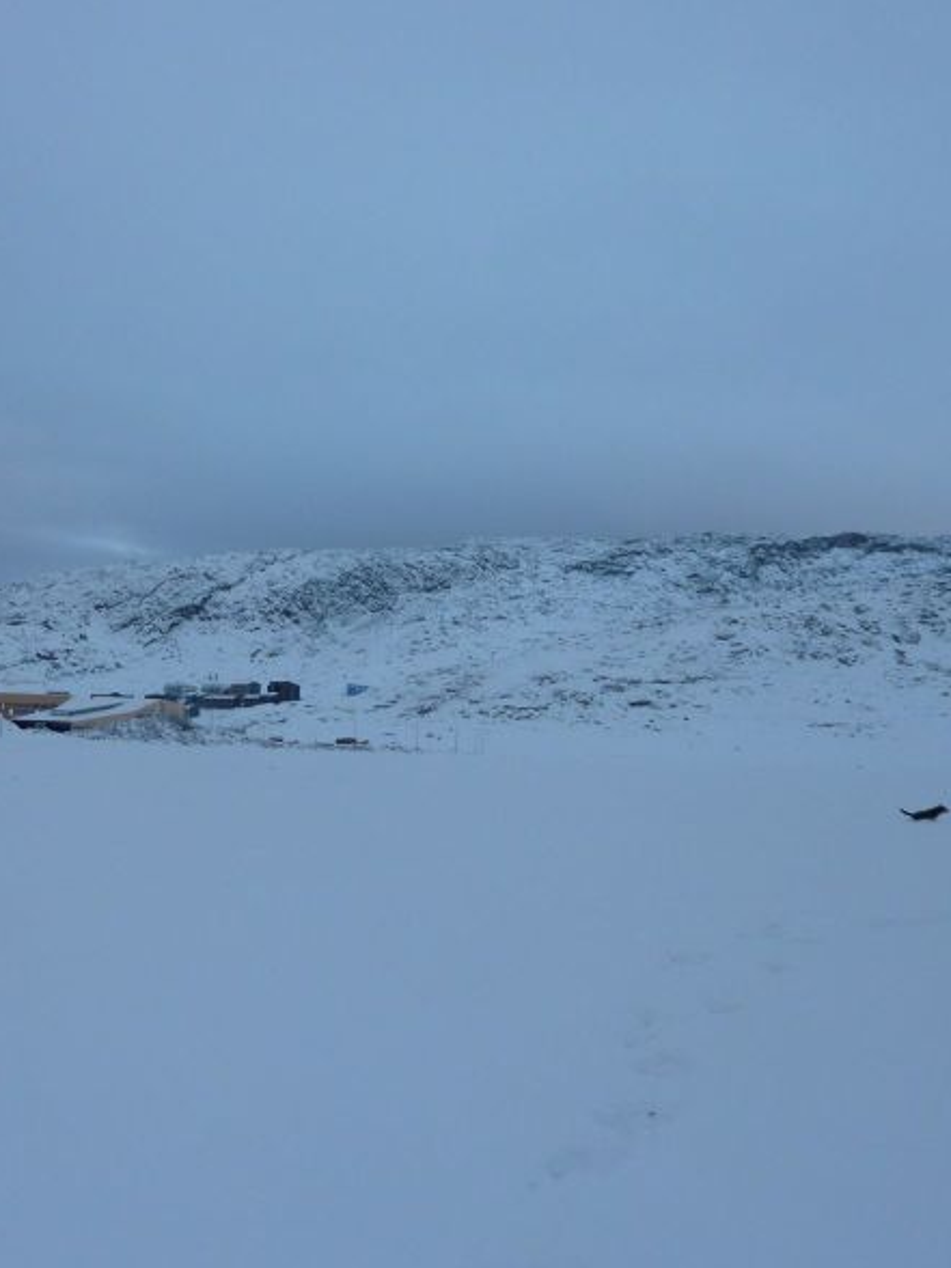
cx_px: 300
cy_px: 643
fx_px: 1245
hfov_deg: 41.1
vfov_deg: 54.0
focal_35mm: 34
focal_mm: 4.1
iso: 80
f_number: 3.5
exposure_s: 1/100
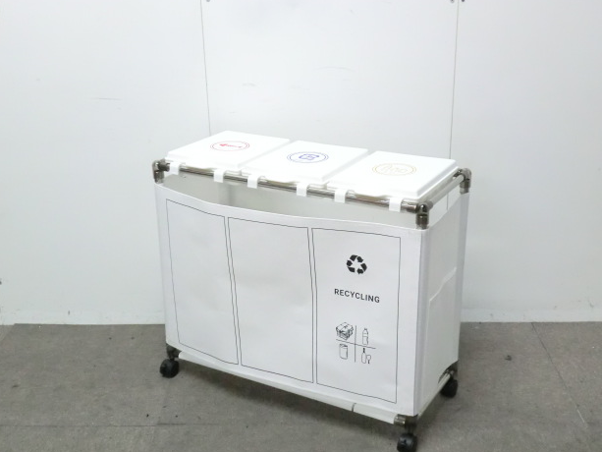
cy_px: 230
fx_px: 818
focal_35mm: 47
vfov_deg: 30.9
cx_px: 311
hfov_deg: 40.4
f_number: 4.3
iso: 800
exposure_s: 1/40
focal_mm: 8.2
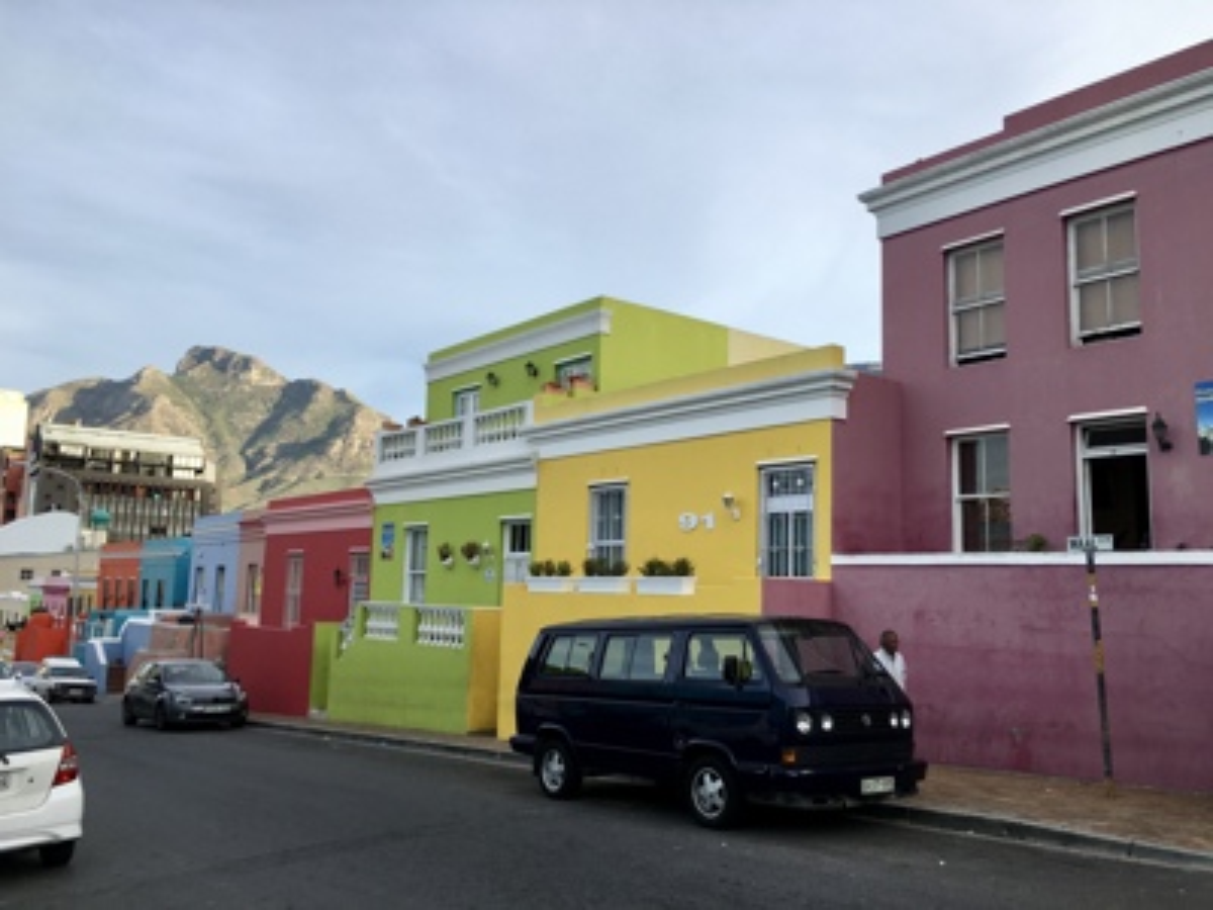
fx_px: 1016
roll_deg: -0.6
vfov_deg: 48.2
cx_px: 606
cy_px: 455
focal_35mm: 29
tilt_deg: +7.7
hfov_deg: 61.7
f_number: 2.2
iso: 25
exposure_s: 1/545
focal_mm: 4.15
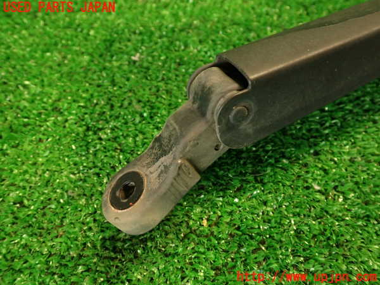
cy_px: 142
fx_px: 351
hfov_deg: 56.8
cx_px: 190
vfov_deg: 44.2
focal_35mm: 32
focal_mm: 5.79
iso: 500
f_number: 2.4
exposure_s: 1/30
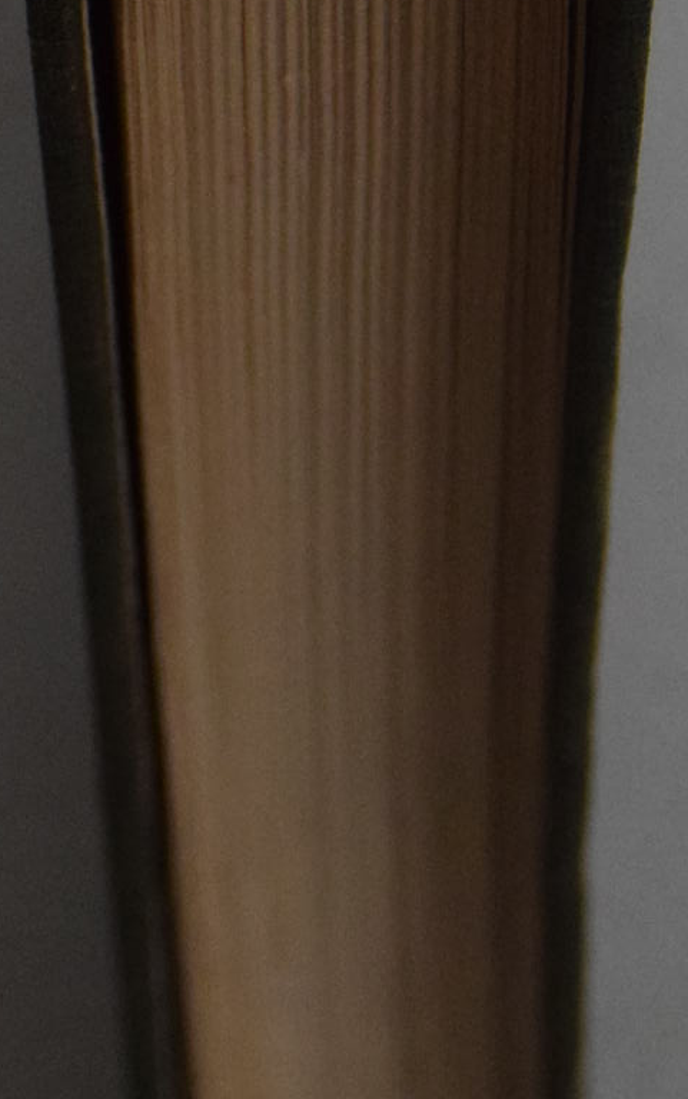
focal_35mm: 238
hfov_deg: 5.5
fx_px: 7136
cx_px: -123
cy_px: -444
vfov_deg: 8.6
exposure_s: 1/500
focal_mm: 40
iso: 2200
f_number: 5
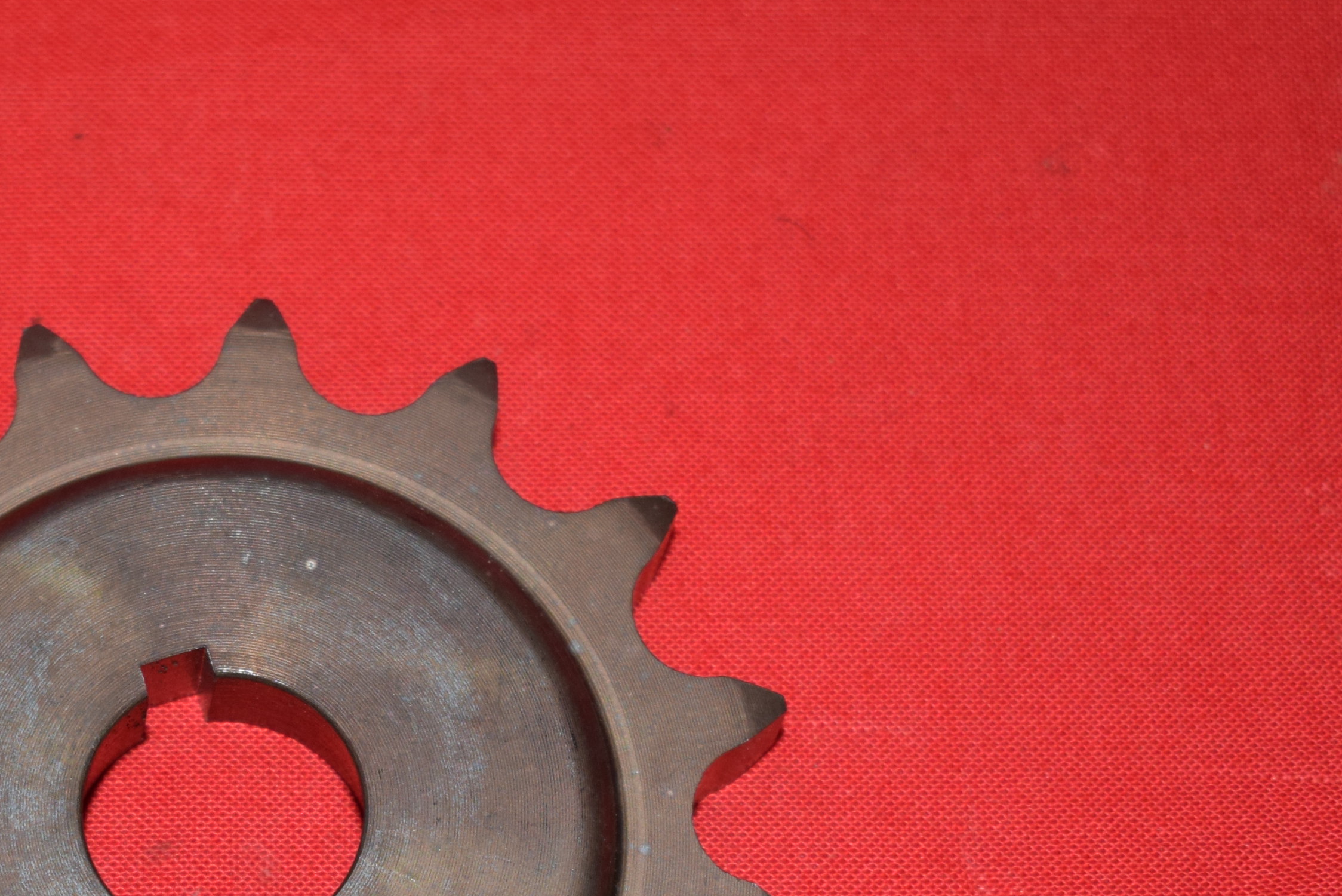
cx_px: 263
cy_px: 825
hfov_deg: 17.8
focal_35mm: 114
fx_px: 4250
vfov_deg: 11.9
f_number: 5
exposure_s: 1/160
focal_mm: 38
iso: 640
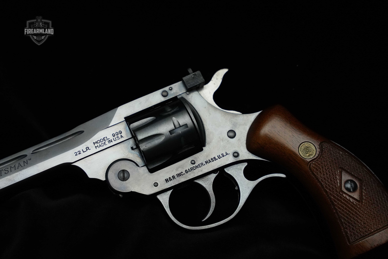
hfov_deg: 31.4
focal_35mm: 64
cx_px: 194
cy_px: 130
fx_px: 691
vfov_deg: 21.2
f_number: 6.3
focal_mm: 64.1
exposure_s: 1/640
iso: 8000
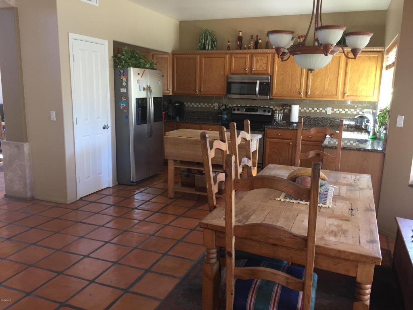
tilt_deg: -11.3
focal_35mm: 29
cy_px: 155
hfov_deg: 61.7
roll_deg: -0.5
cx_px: 206
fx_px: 346
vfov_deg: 48.2
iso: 100
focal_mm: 4.15
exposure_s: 1/30
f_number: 2.2
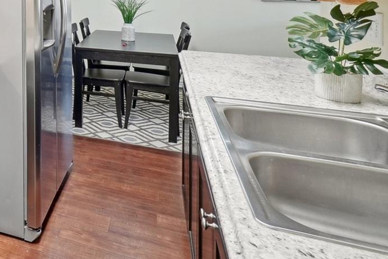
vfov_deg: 34.1
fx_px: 377
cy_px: -7
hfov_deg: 42.7
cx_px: -38
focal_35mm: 35
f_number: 8
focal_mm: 10
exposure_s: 1/13
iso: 400
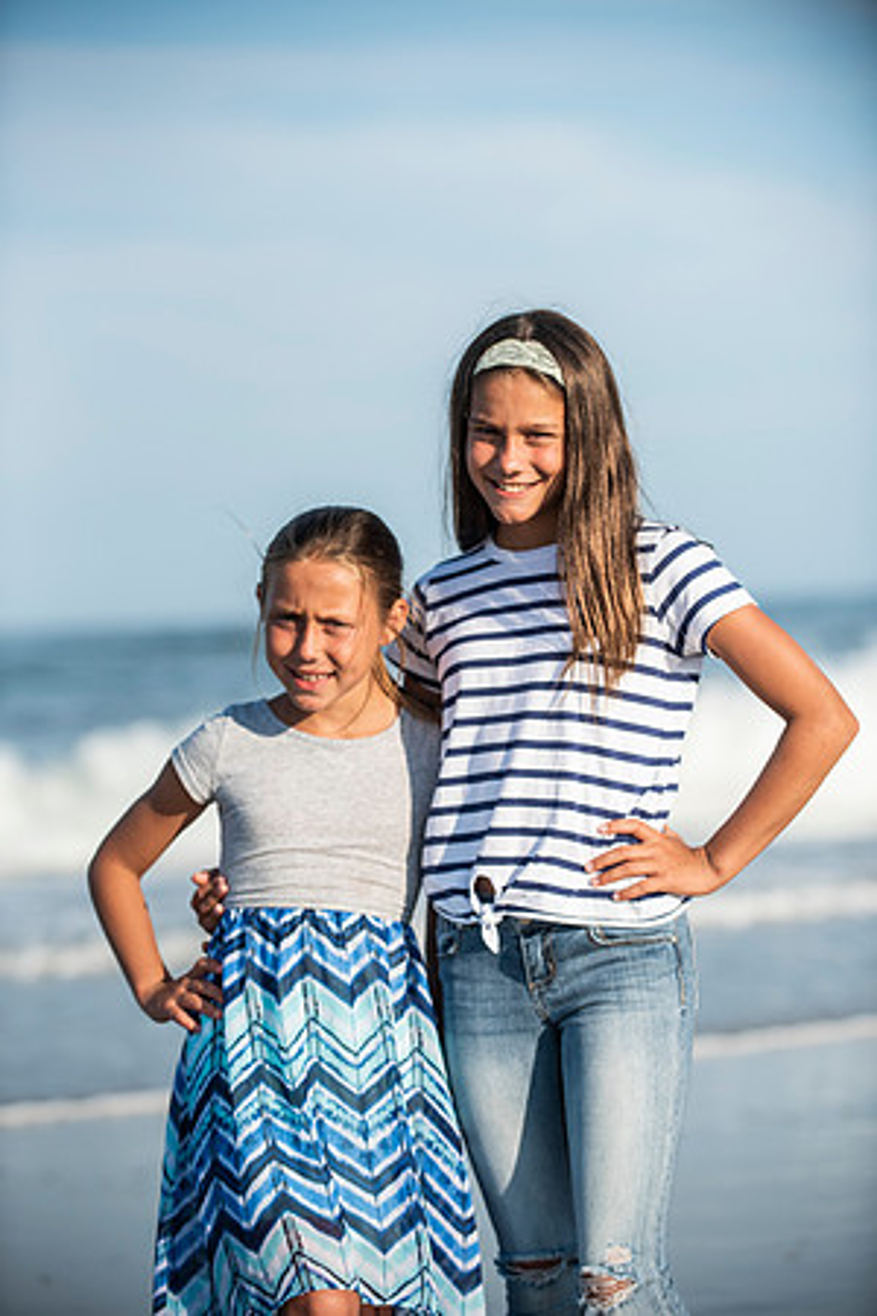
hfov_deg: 12.5
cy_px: 658
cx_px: 438
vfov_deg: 18.6
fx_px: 4019
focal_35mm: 110
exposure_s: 1/4000
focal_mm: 110
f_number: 3.5
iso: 250
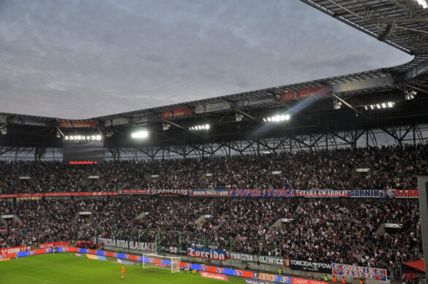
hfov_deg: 46.4
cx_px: 214
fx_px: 499
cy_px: 142
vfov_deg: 31.8
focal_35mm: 42
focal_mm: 28
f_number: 4
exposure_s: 1/125
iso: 250
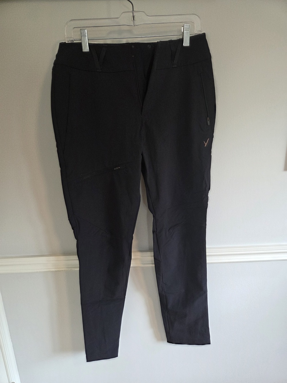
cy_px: 192
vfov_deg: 73.9
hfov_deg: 58.9
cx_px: 144
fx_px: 254
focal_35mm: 23
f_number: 1.8
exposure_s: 1/120
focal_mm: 5.4
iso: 200
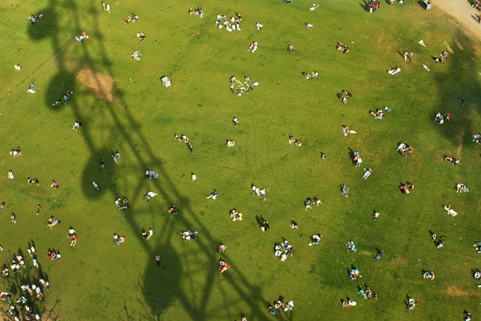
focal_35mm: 54
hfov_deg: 36.9
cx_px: 240
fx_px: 721
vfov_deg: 25.1
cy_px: 160
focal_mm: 36
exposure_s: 1/320
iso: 200
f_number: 6.3
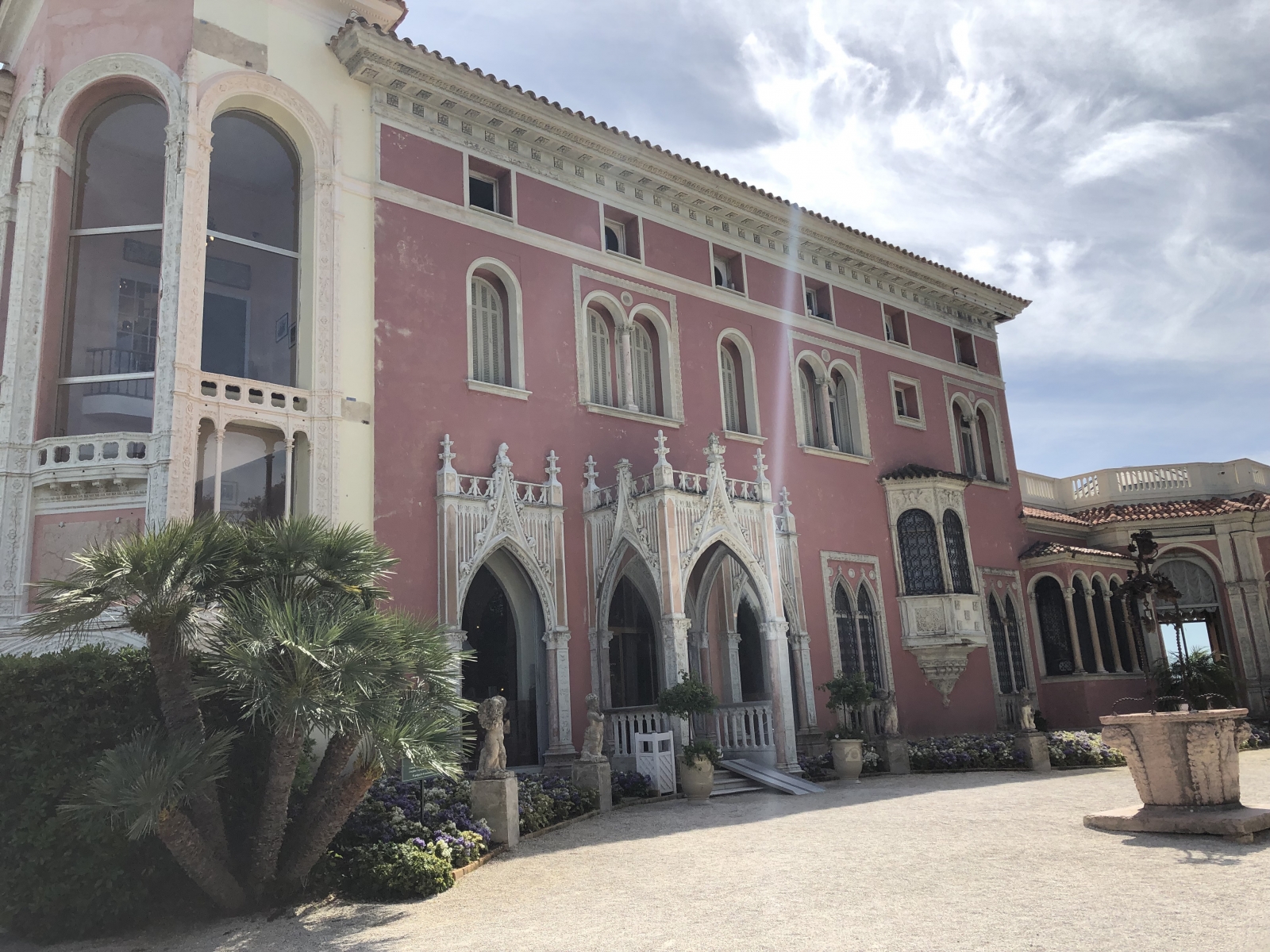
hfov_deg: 63.4
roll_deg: +1.5
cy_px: 476
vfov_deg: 49.7
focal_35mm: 28
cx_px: 635
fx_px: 1027
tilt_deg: +15.3
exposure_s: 1/2288
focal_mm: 3.99
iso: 20
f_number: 1.8
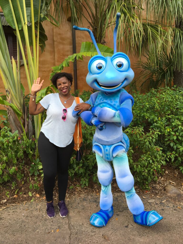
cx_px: 92
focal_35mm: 29
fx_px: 204
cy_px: 122
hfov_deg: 48.2
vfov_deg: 61.7
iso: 25
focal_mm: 4.15
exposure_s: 1/179
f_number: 2.2
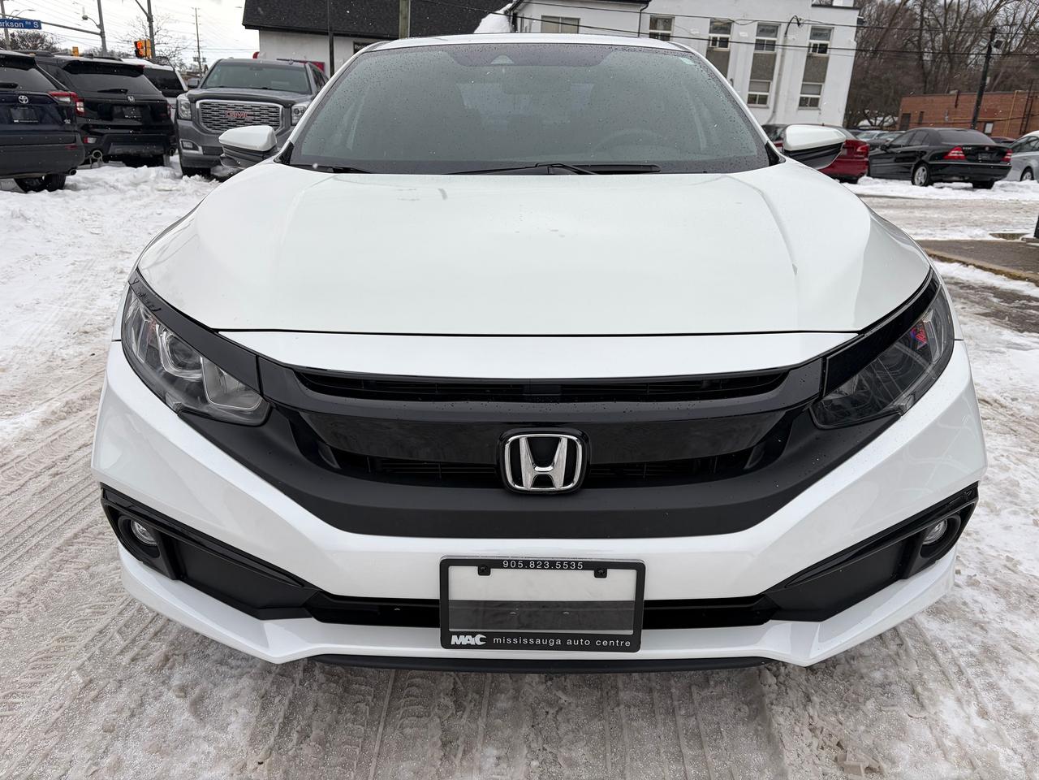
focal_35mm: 26
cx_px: 520
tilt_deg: -18.2
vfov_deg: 53.1
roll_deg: -2.6
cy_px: 390
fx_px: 780
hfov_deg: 67.3
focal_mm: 5.96
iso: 50
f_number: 1.6
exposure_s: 1/660
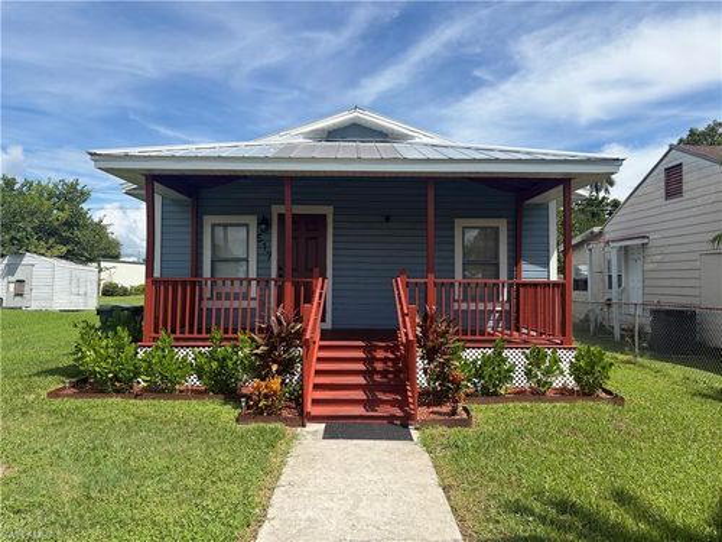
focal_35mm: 26
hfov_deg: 67.3
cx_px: 361
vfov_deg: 53.1
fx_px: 542
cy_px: 271
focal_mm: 5.96
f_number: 1.6
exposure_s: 1/3125
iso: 50
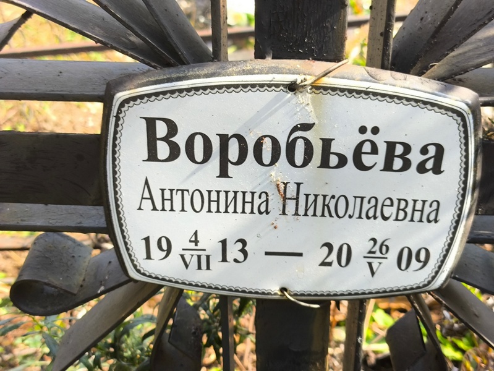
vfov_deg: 29.1
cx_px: 247
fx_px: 714
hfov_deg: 38.2
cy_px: 186
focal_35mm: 50
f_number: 1.7
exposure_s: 1/185
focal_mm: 4.71
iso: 50
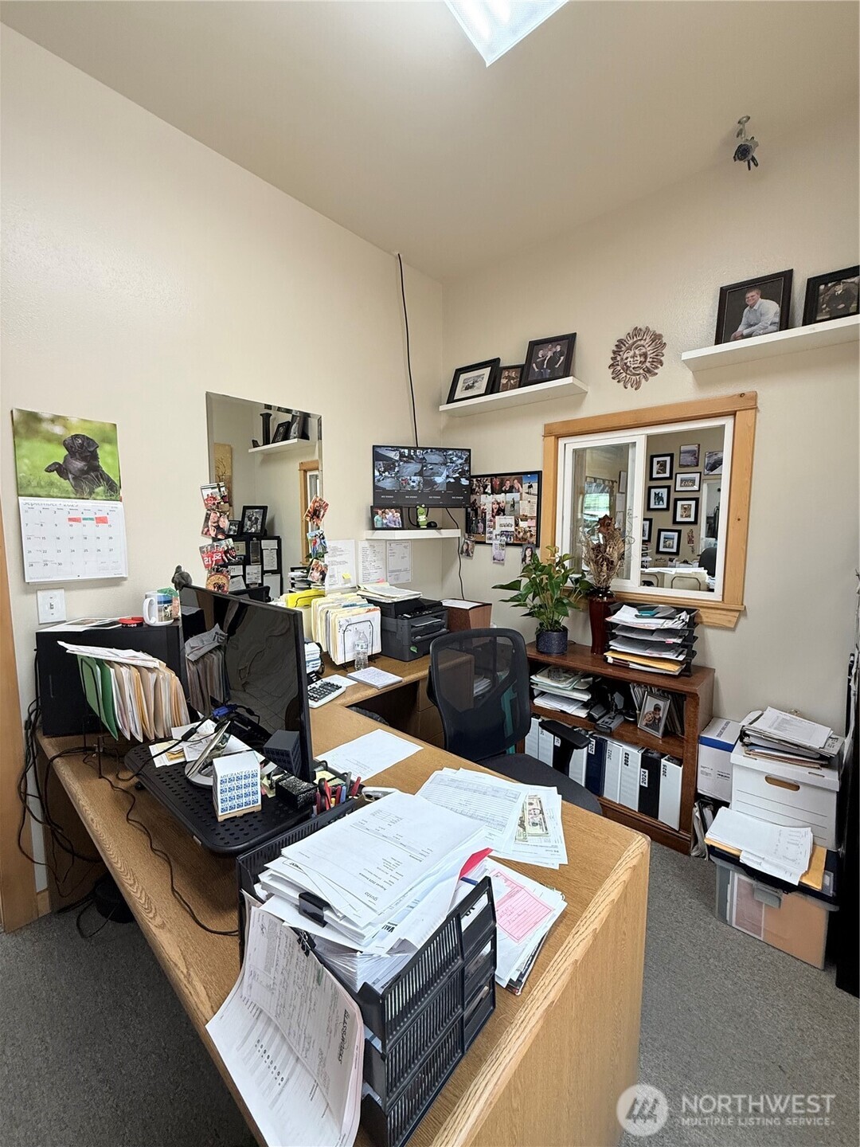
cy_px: 574
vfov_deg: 102.1
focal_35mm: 14
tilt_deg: -5.2
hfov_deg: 85.7
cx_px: 430
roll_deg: -0.7
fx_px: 464
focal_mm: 2.22
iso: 200
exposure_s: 1/120
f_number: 2.2
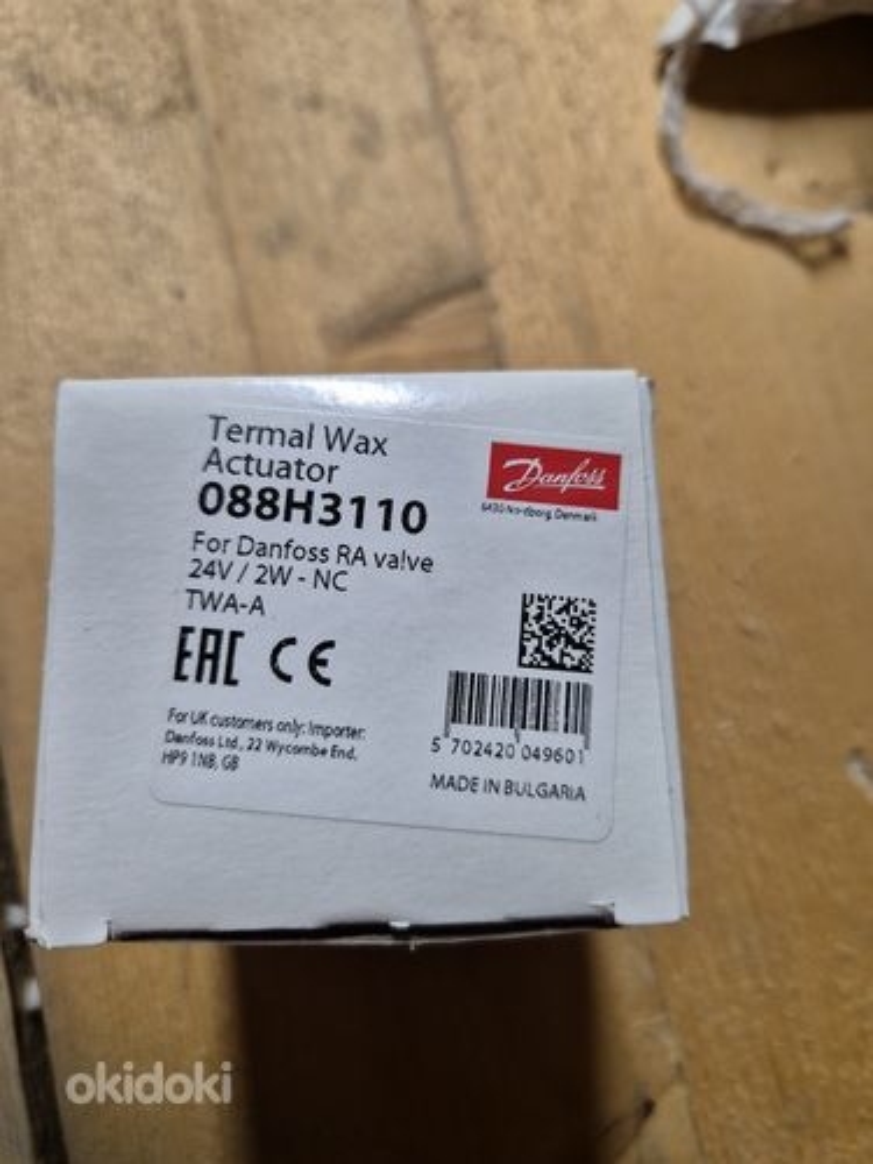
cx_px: 436
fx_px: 773
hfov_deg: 58.9
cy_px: 582
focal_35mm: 23
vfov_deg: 73.9
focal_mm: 5.4
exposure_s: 1/100
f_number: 1.8
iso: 320
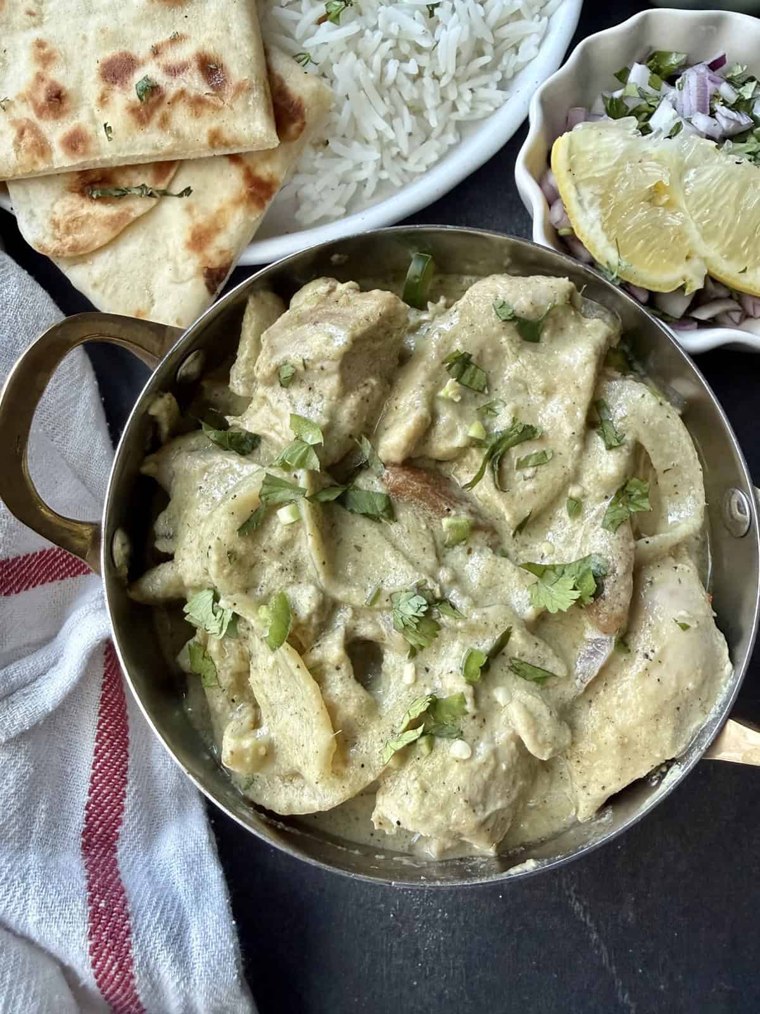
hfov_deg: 56.8
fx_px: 703
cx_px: 380
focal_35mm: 24
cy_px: 507
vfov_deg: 71.6
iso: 400
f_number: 2.2
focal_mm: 2.2
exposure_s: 1/60
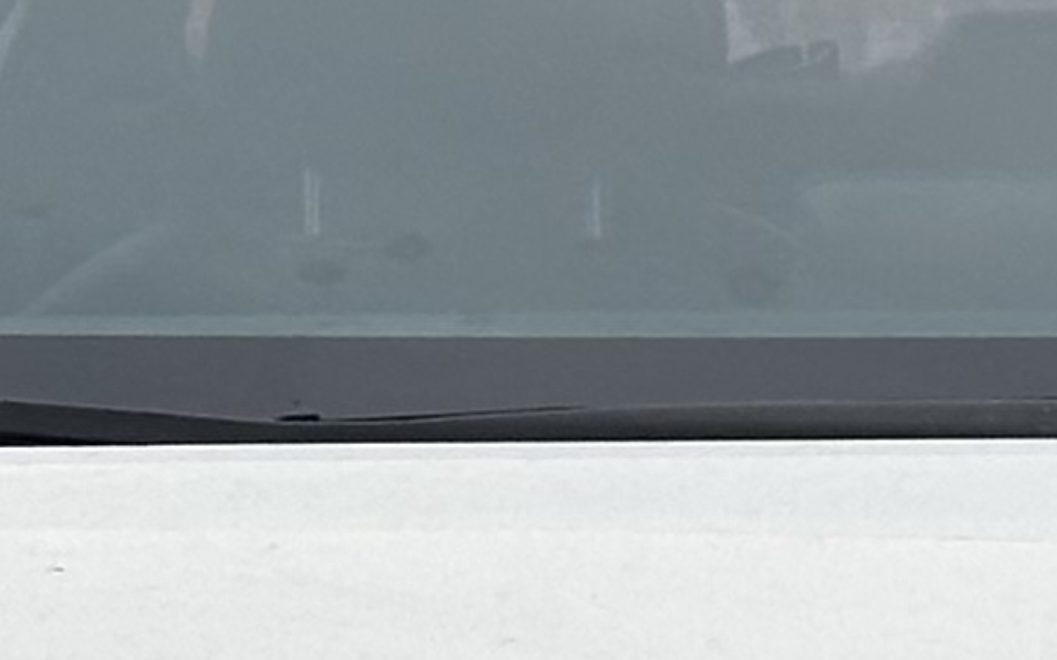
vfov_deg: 3.7
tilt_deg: -6.2
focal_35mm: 356
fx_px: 10255
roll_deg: +0.1
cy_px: 1355
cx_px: 1173
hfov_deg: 5.9
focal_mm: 6.86
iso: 64
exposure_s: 1/830
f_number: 1.78
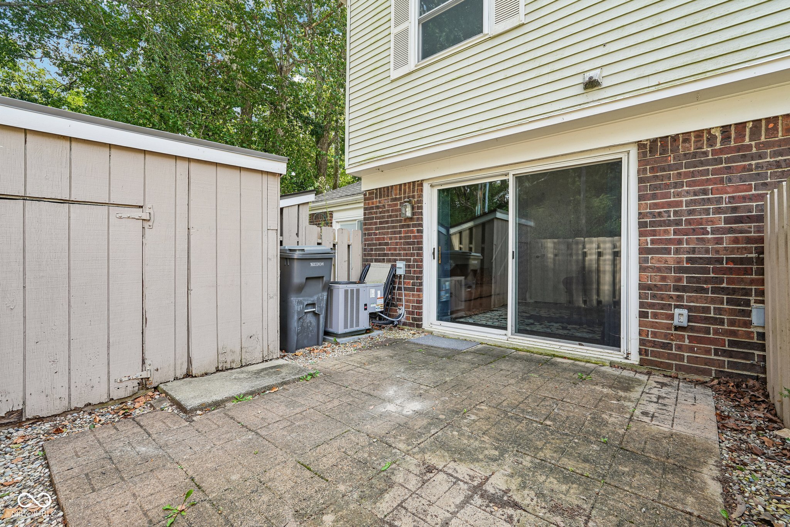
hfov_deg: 96.7
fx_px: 351
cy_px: 264
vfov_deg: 73.7
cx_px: 395
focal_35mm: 16
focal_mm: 16
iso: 100
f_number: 8
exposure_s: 1/40
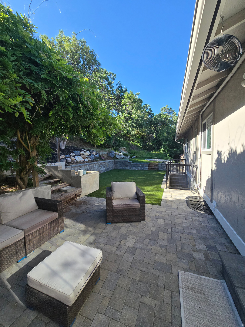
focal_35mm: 13
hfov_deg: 89.9
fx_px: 123
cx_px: 122
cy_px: 164
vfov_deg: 106.2
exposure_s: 1/2000
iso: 160
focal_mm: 2.2
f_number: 2.2
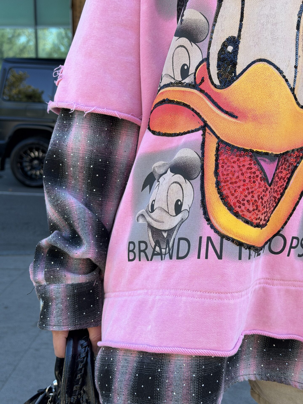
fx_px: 560
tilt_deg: -7.4
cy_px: 202
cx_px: 152
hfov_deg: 30.3
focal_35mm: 48
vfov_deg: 39.7
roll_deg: -0.6
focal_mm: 6.76
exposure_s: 1/442
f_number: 1.78
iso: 64
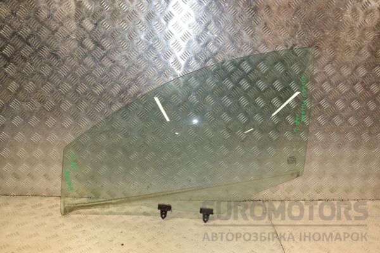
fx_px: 332
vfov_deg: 41.7
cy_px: 126
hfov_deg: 59.5
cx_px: 190
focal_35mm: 32
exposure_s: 1/200
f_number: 6.3
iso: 800
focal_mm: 21
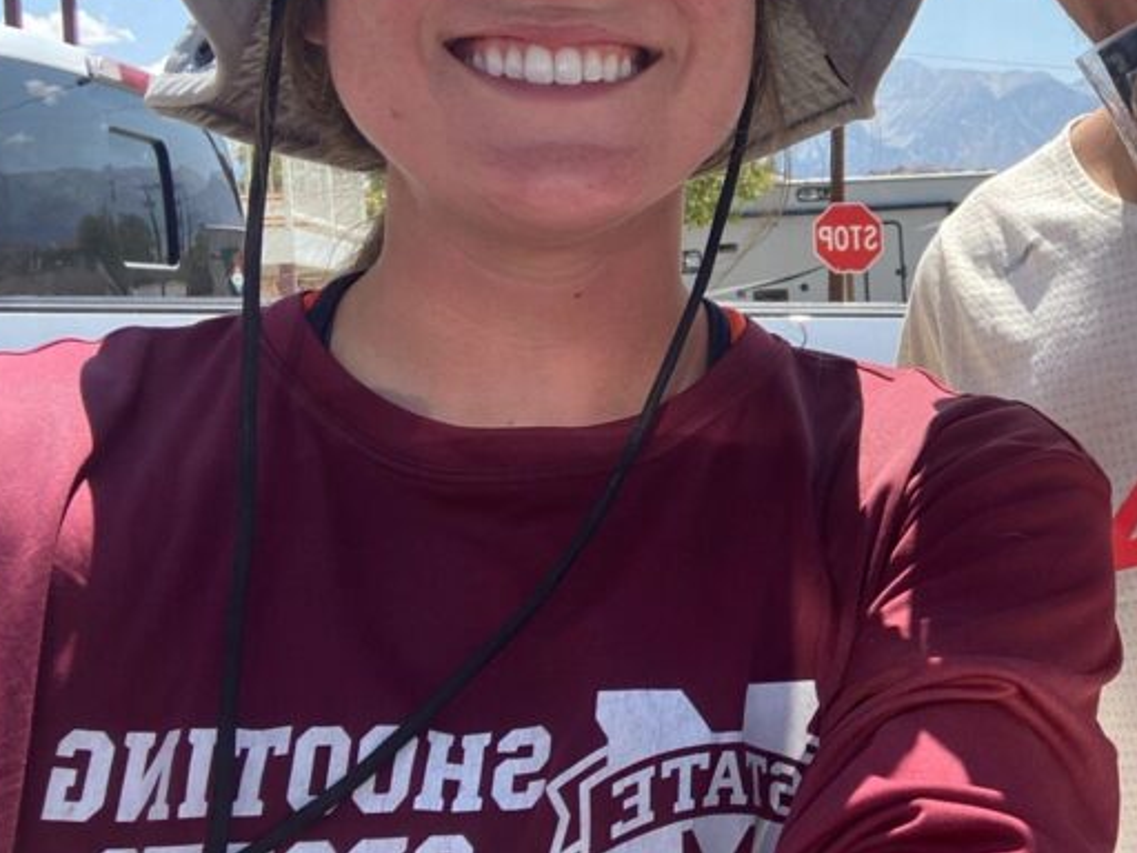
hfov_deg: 37.4
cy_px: 287
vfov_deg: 31.3
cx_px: 1104
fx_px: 1511
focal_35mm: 46
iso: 25
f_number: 2.2
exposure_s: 1/400
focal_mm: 2.71
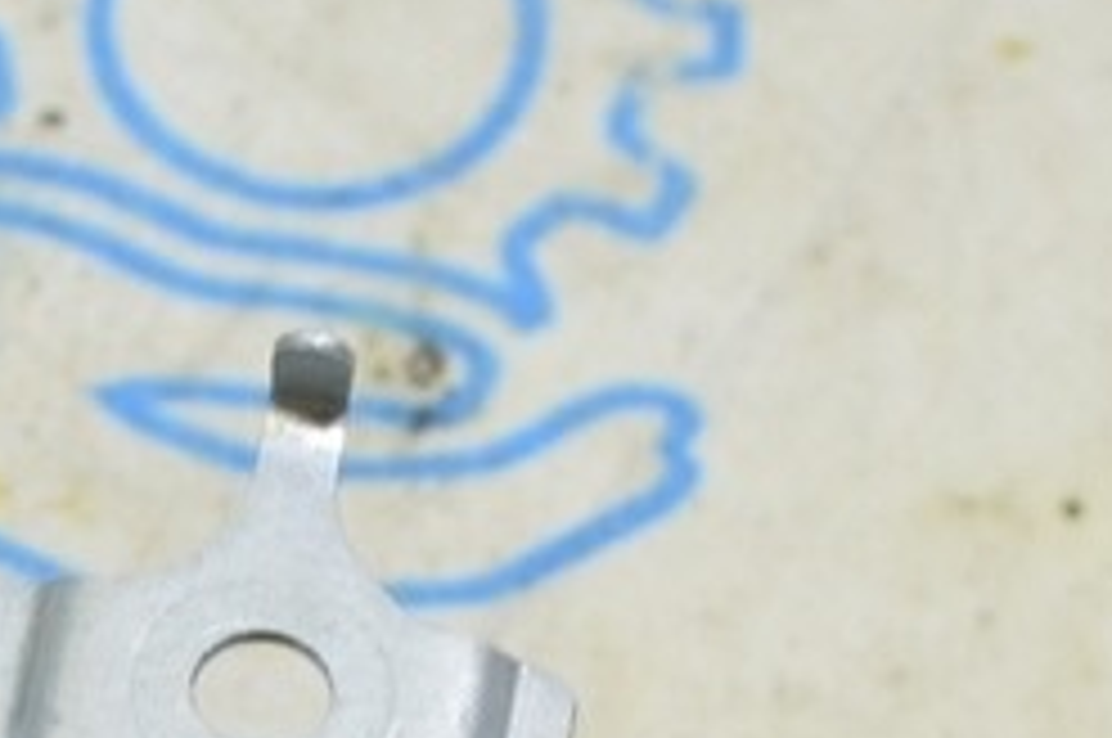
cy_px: 1141
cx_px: 203
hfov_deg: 7.2
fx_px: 8823
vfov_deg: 4.8
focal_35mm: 286
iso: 400
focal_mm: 46
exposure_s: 1/20
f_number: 5.6
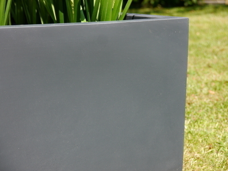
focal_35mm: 84
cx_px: 114
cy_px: 86
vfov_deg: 17.6
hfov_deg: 23.3
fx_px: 553
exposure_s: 1/200
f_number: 6.3
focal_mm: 42
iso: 160
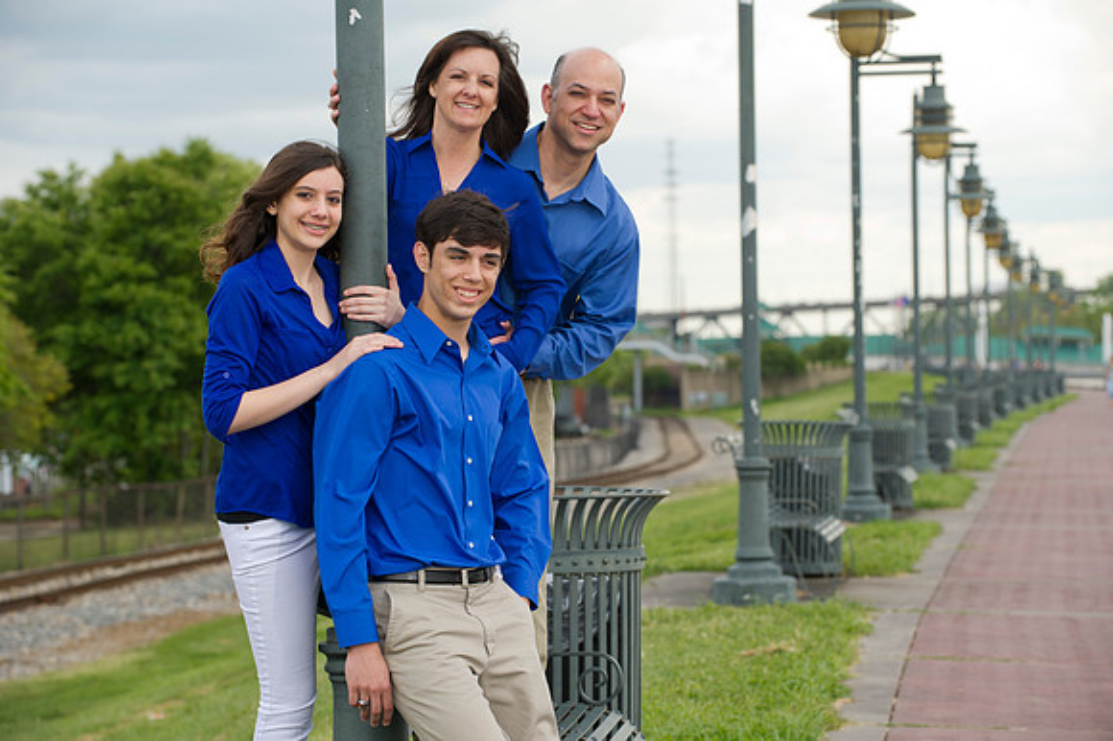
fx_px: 3708
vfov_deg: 11.4
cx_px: 556
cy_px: 370
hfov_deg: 17.1
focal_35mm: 120
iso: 320
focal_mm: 120
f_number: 5
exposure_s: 1/250
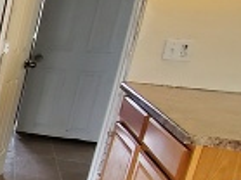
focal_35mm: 60
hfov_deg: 16.9
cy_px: 114
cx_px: -295
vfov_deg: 24.3
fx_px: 417
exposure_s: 1/59
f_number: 2.2
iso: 200
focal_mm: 1.8
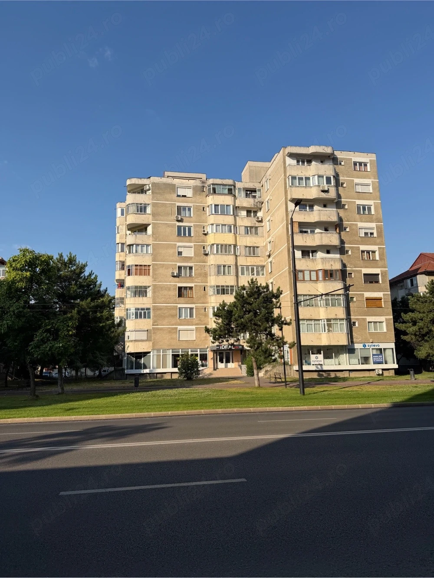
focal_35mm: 24
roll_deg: +1.6
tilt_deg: +9.7
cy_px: 289
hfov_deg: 56.8
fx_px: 401
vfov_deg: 71.6
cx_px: 217
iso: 80
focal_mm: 6.76
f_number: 1.78
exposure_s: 1/5319
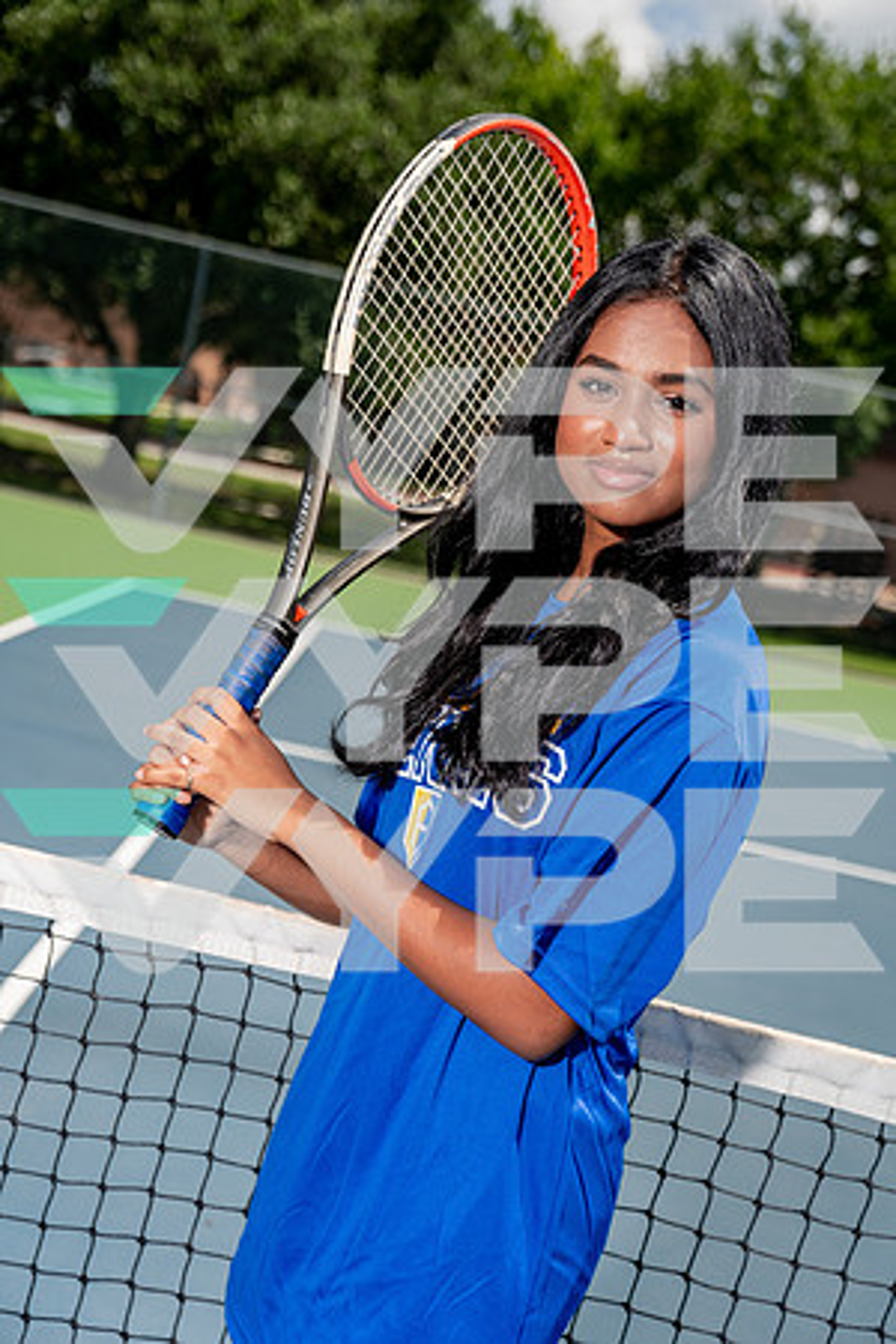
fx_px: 1829
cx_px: 448
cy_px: 672
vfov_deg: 40.3
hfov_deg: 27.5
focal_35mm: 49
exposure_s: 1/1600
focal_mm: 49
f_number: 4
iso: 100
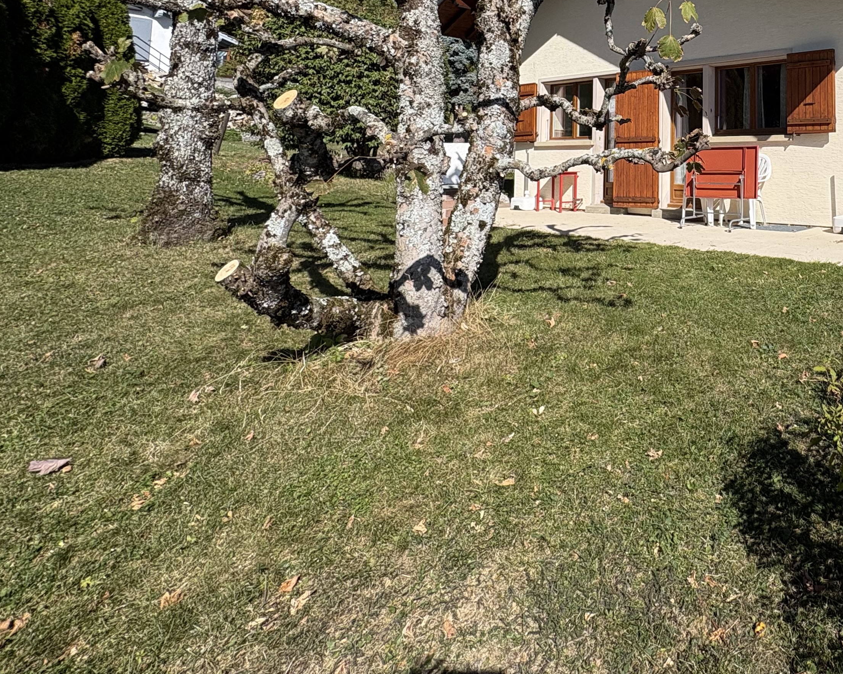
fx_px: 624
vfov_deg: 52.1
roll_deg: +0.8
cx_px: 727
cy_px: 108
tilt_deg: +5.8
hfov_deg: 59.9
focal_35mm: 25
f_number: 2.2
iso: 40
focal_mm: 2.22
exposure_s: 1/2273
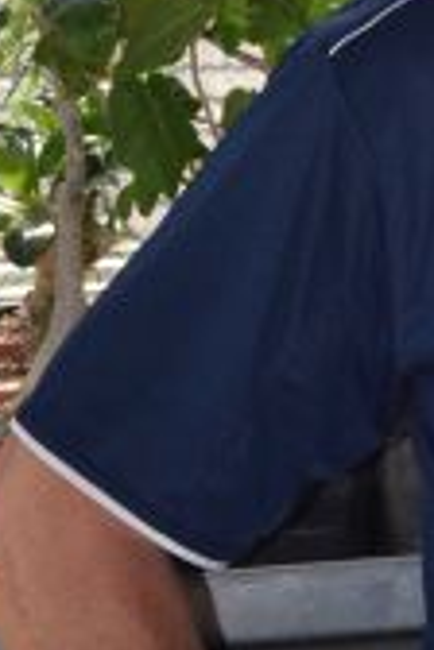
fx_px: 2911
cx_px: 787
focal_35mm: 161
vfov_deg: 12.5
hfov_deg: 8.2
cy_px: -93
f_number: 8
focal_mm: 24
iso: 125
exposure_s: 1/60
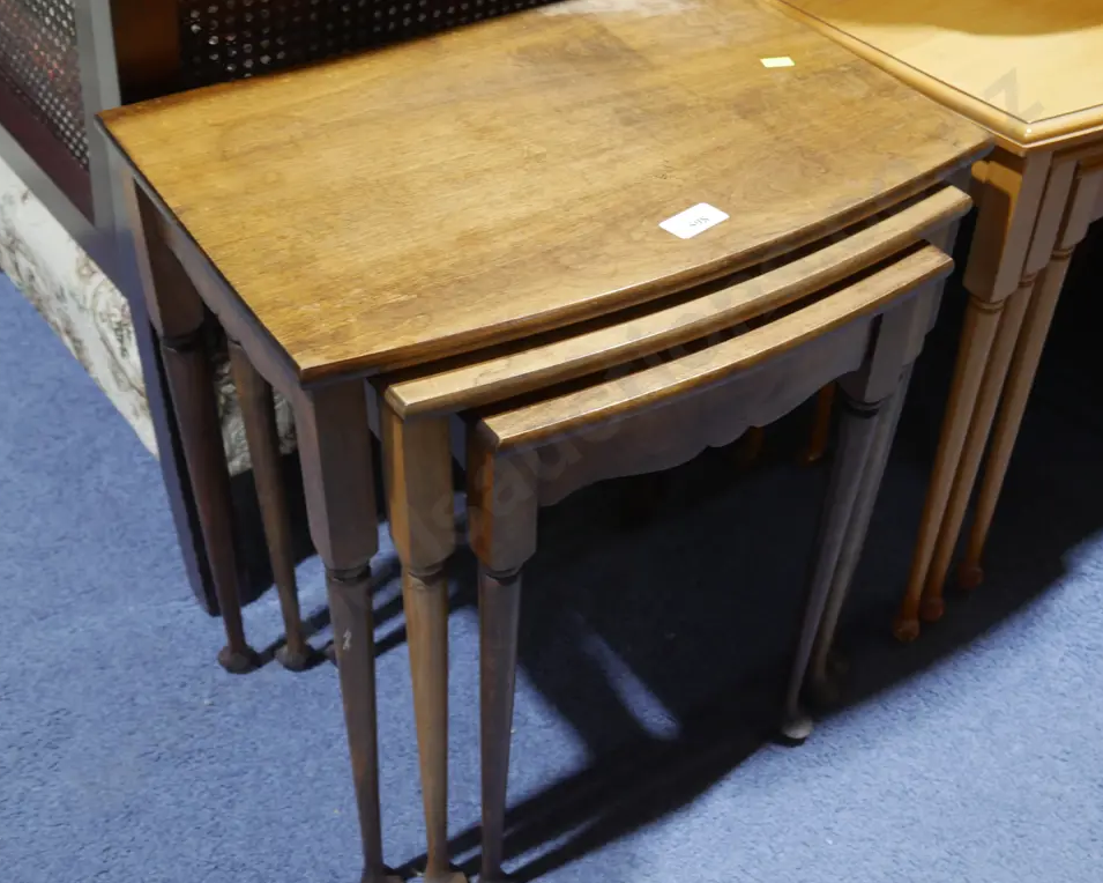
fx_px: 1436
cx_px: 556
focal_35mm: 44
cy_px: 443
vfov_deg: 34.2
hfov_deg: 42.0
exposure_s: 1/60
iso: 1000
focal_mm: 21
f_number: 5
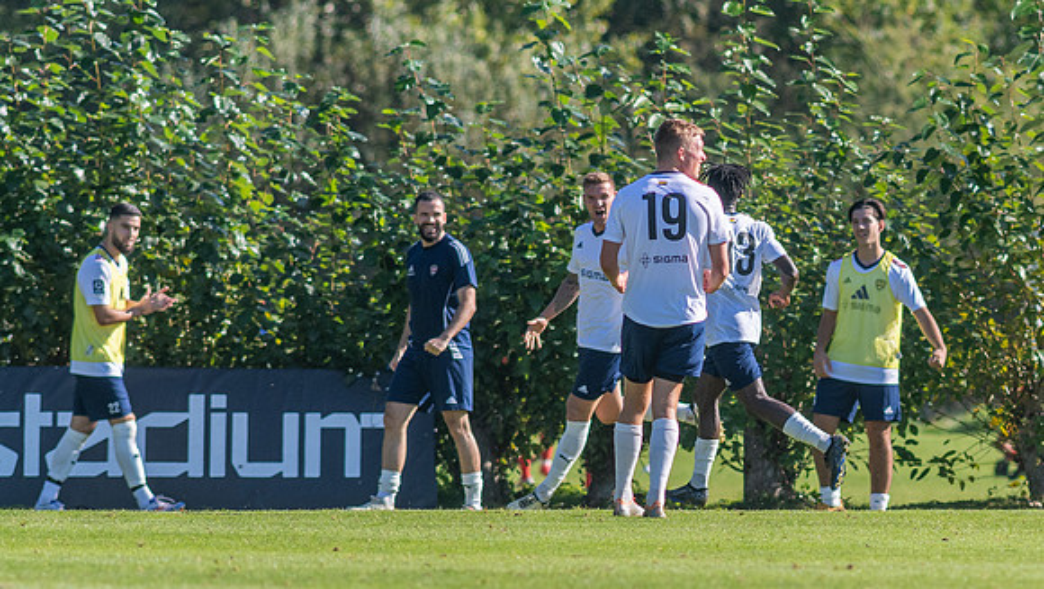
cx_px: 662
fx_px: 22310
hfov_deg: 2.7
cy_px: 439
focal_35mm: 805
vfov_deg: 1.5
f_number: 3.5
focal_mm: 300
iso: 200
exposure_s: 1/2000
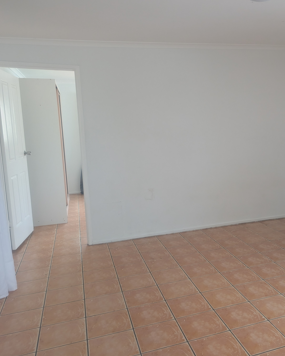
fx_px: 337
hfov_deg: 44.2
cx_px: 216
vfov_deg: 55.7
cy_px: 182
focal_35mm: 32
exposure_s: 1/437
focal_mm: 6.9
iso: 501
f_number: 1.68
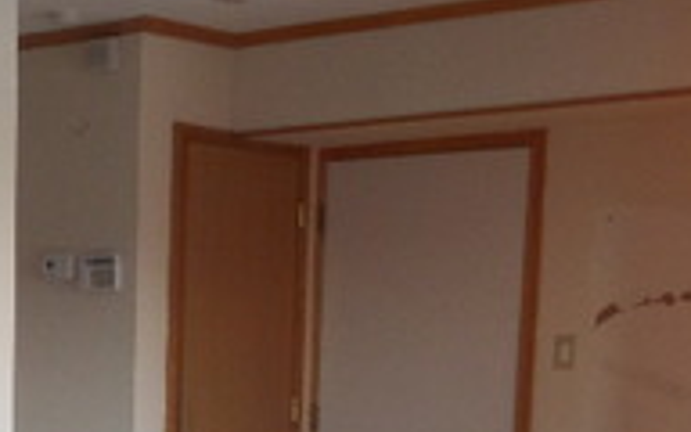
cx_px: -140
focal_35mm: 85
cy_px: 572
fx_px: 1601
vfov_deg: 14.7
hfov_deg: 22.4
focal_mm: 4
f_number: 3.2
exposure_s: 1/30
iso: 240
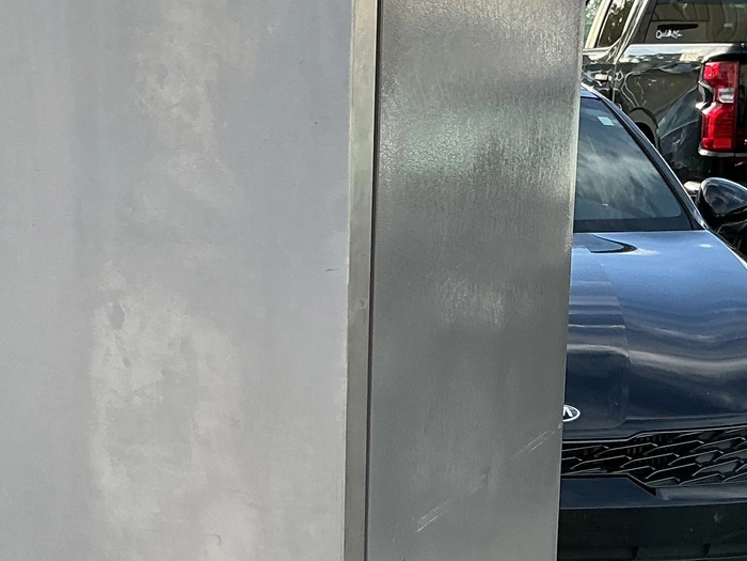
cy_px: 458
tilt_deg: -13.2
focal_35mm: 80
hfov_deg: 24.1
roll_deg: +0.2
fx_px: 1726
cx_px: 184
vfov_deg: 18.2
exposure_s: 1/302
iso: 25
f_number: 1.8
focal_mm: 3
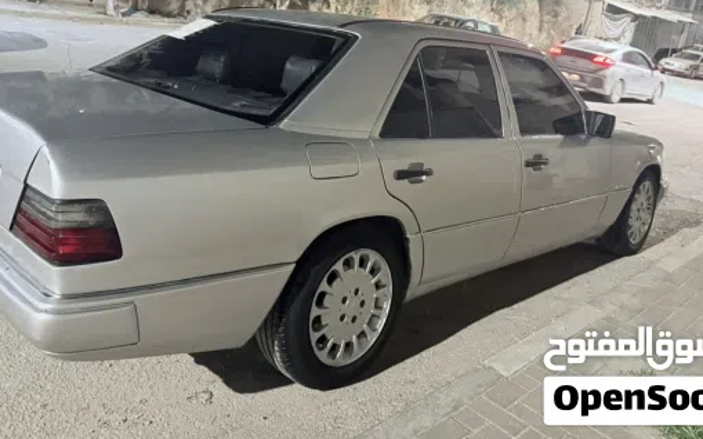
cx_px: 336
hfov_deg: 59.6
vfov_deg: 38.7
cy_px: 127
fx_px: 613
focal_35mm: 32
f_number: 1.78
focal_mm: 6.76
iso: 1000
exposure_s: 1/25
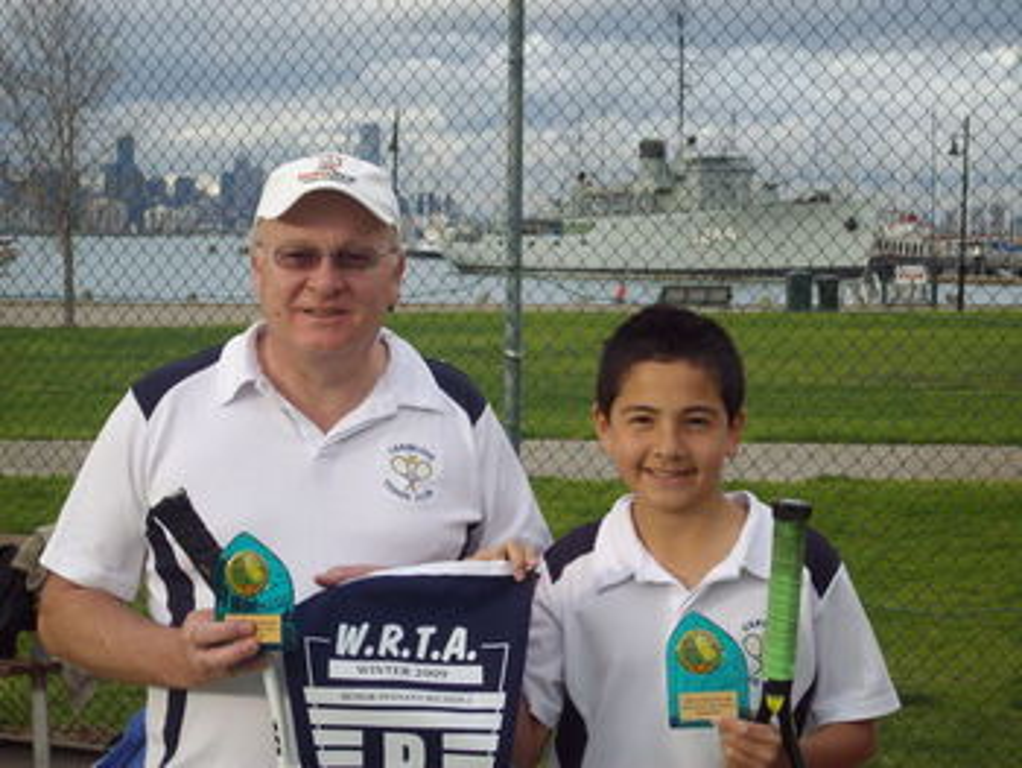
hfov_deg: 21.1
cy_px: 384
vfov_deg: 15.9
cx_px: 511
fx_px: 2748
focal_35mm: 93
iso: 142
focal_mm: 15.3
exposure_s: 1/160
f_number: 4.7
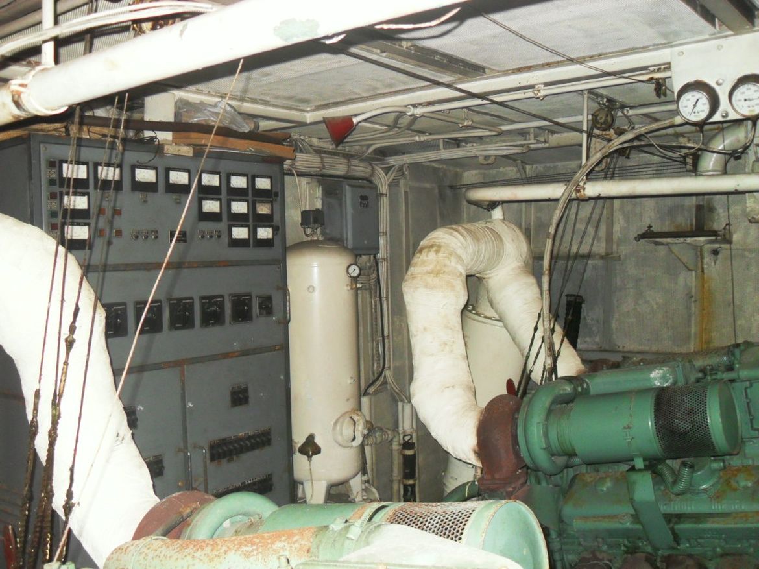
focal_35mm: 35
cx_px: 380
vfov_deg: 40.7
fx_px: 767
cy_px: 284
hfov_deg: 52.6
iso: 200
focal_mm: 6.2
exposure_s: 1/45
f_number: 2.8
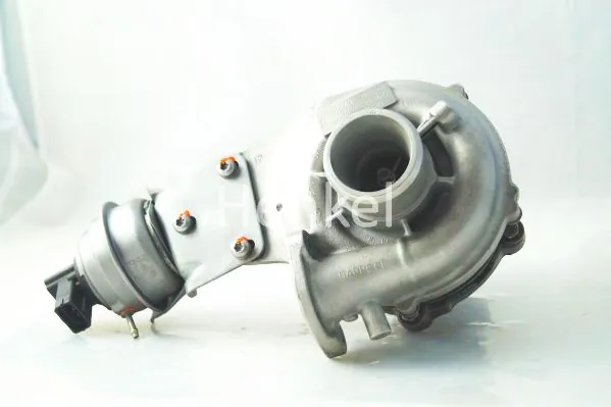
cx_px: 306
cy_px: 204
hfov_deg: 37.9
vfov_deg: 25.7
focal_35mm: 52
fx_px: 891
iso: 400
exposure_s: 1/160
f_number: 5
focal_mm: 35
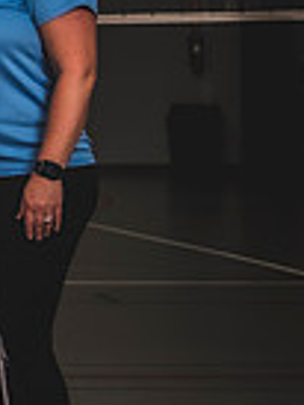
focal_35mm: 155
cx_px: -507
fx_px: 1812
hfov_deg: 8.5
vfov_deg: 12.7
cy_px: 78
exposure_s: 1/400
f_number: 2.8
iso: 200
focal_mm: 38
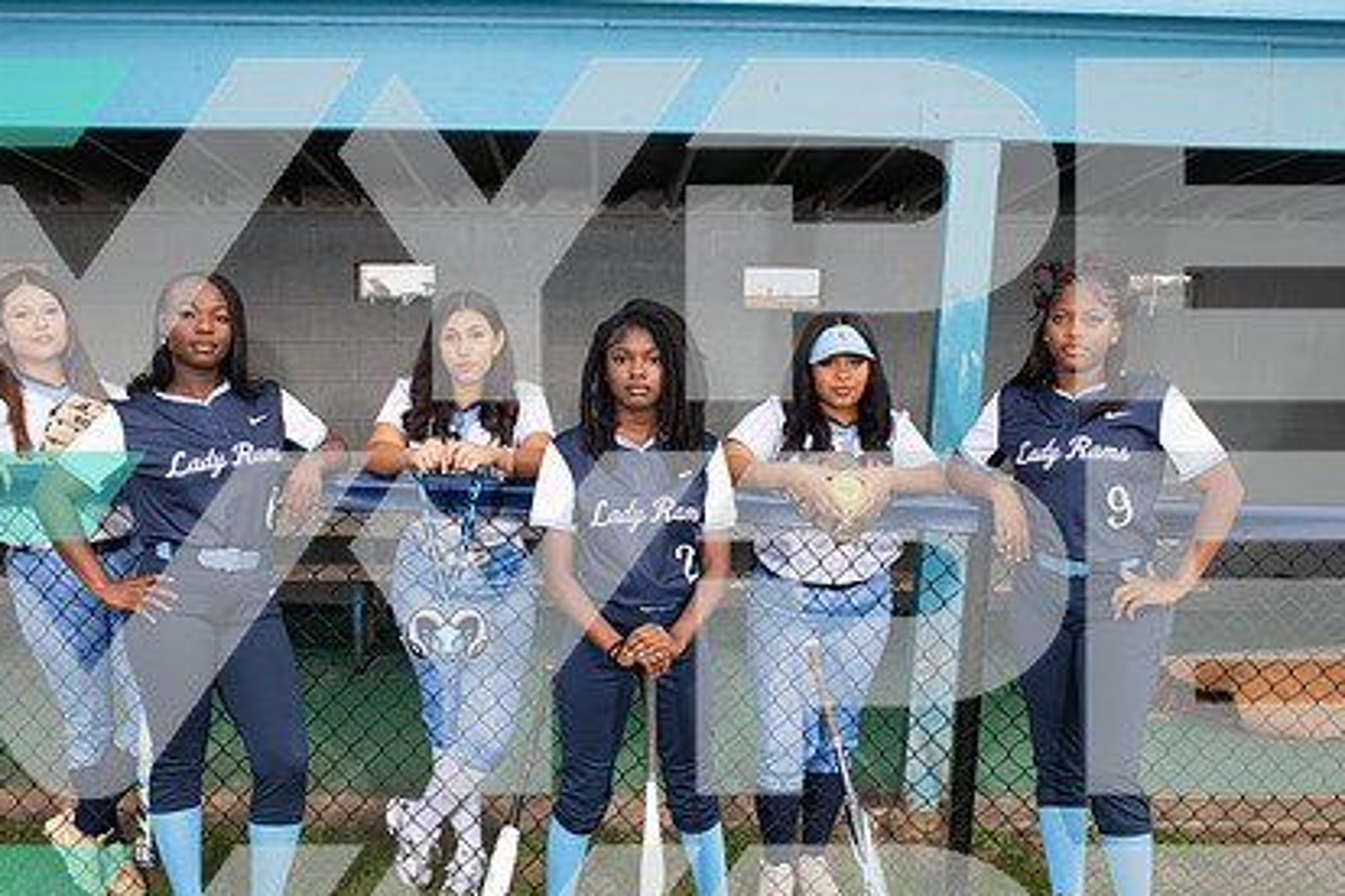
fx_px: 1569
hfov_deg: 46.4
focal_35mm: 42
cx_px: 634
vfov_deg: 31.5
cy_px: 625
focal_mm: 30
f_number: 8
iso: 200
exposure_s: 1/250
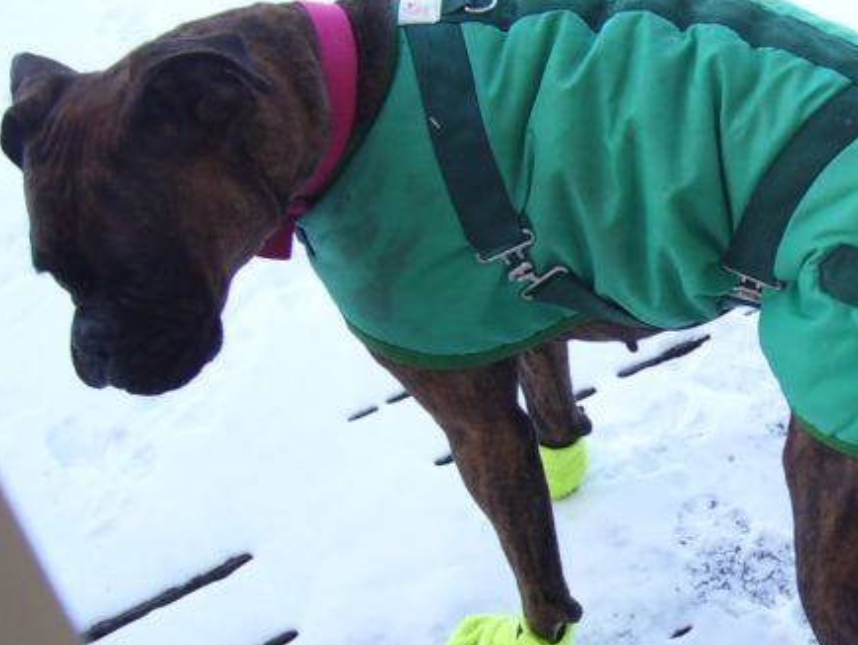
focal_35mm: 50
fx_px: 1240
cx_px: 590
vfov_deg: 29.1
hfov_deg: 37.6
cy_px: 392
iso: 80
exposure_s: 1/350
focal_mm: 5.6
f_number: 2.7
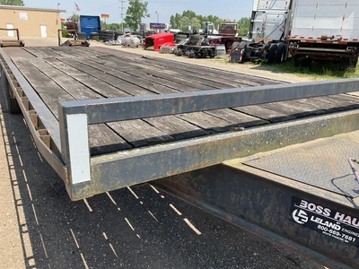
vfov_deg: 48.2
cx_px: 180
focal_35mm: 29
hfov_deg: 61.7
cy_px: 134
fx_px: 301
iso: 25
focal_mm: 3
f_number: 1.8
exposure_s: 1/883
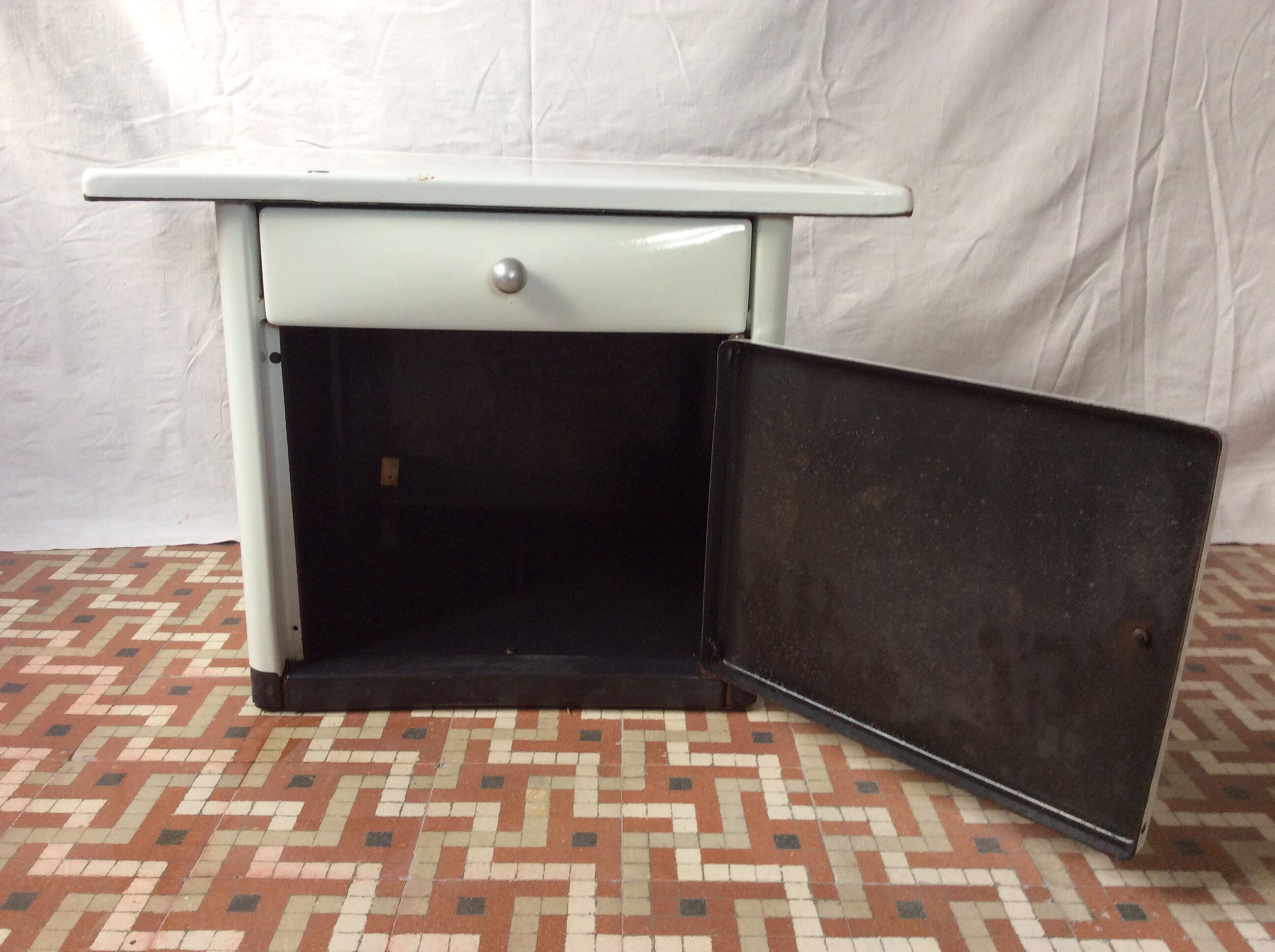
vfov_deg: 44.1
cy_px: 476
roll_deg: -0.7
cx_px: 638
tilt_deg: -19.4
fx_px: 1177
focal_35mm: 32
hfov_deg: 56.9
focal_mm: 3.3
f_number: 2.4
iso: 50
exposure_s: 1/25
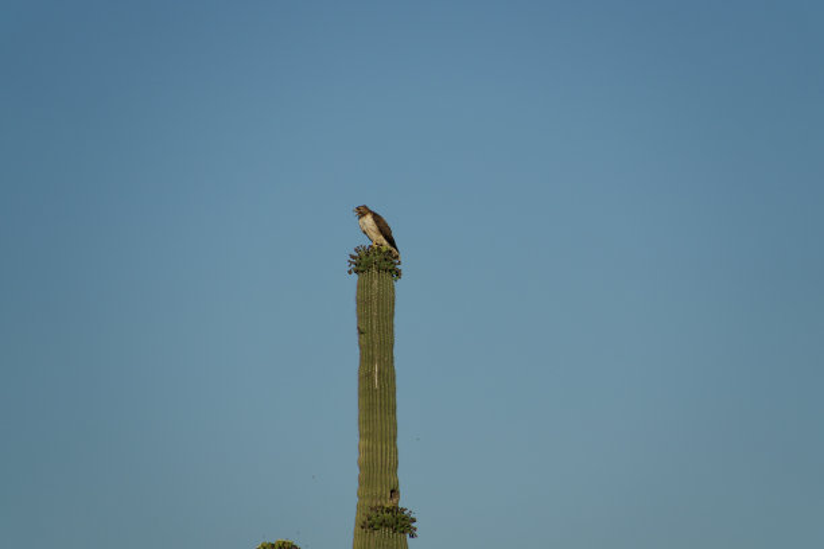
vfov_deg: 2.5
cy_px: 274
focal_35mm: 561
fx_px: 12840
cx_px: 412
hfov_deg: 3.7
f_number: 5
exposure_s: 1/1000
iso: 100
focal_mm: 205.6
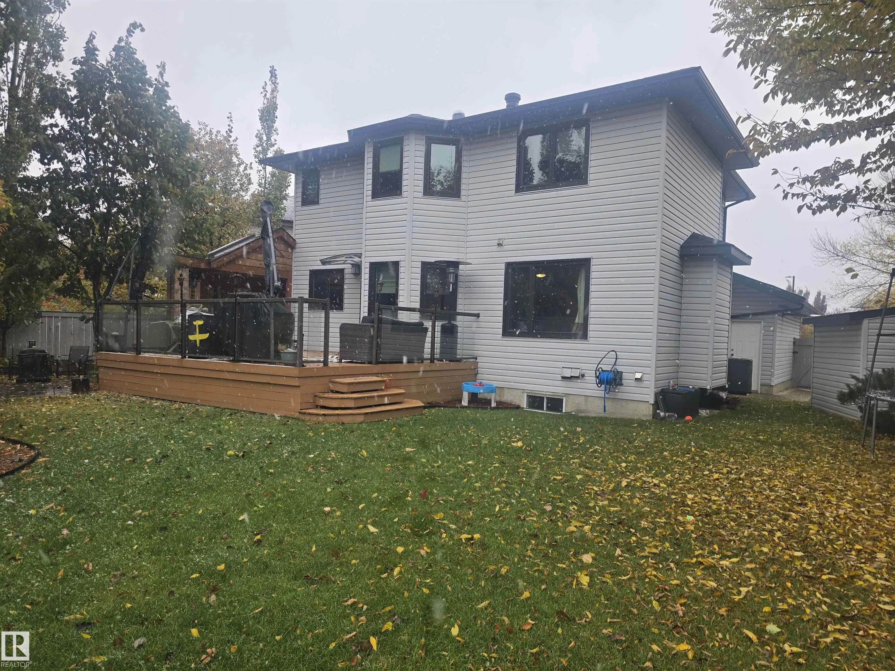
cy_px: 336
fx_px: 595
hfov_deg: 73.9
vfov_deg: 58.9
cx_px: 448
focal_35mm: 23
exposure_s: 1/180
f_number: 1.7
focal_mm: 6.3
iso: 16
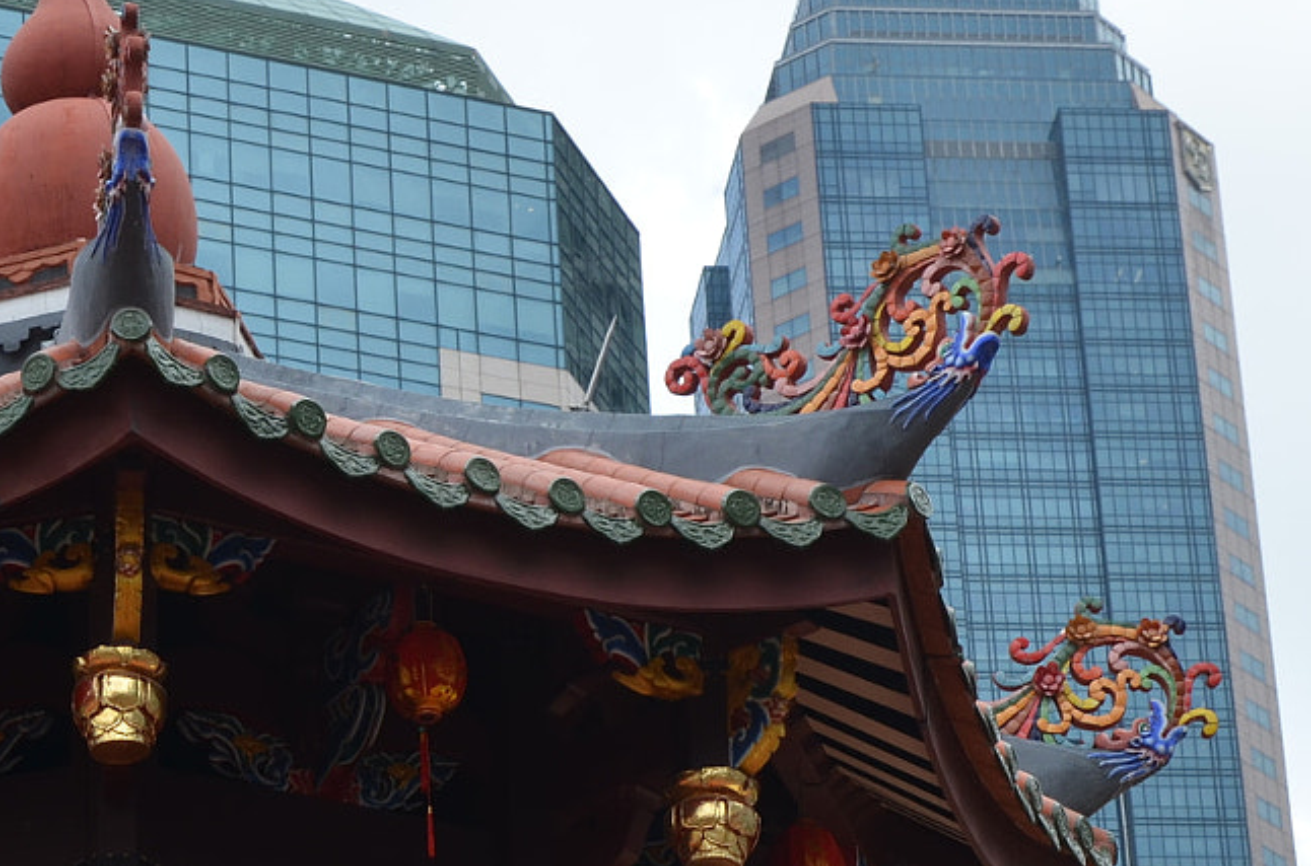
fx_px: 6074
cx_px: 209
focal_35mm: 167
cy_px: 753
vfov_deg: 8.1
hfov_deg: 12.3
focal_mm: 45
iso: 180
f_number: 8
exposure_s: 1/250
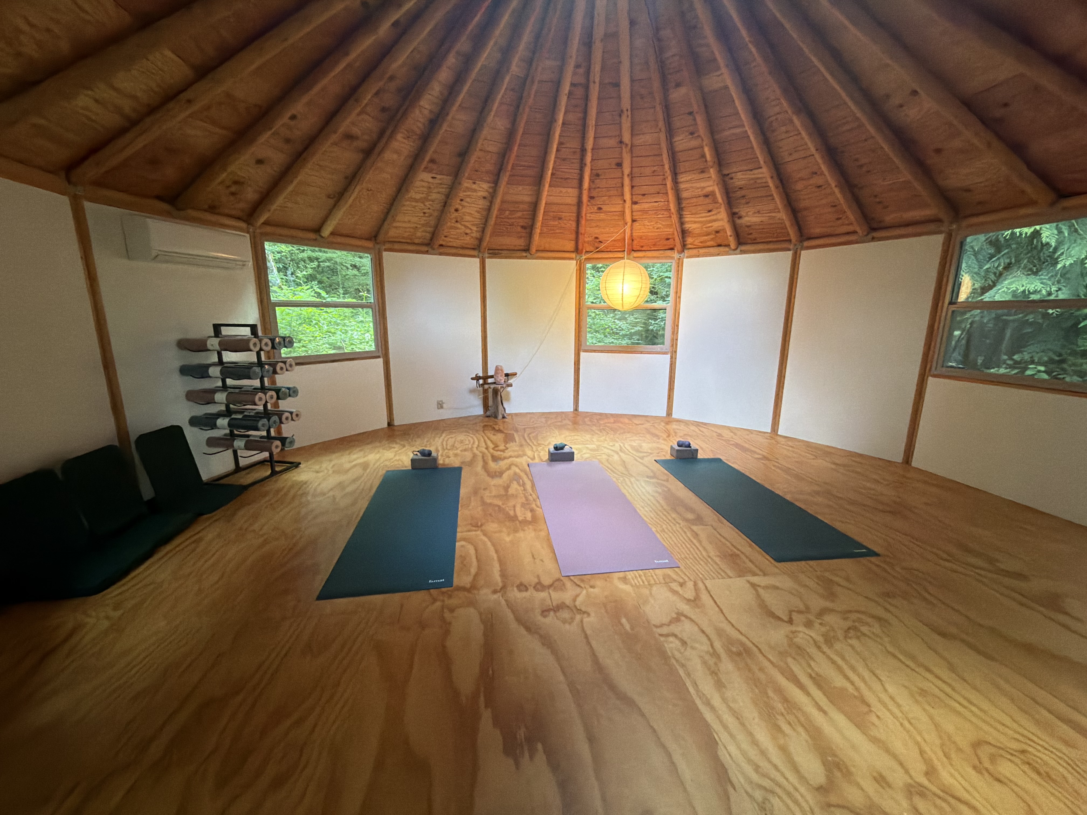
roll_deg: -0.5
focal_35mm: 14
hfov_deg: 102.1
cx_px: 544
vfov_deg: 85.7
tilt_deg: -12.3
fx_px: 440
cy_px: 408
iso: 800
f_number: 2.2
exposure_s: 1/60
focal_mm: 2.22
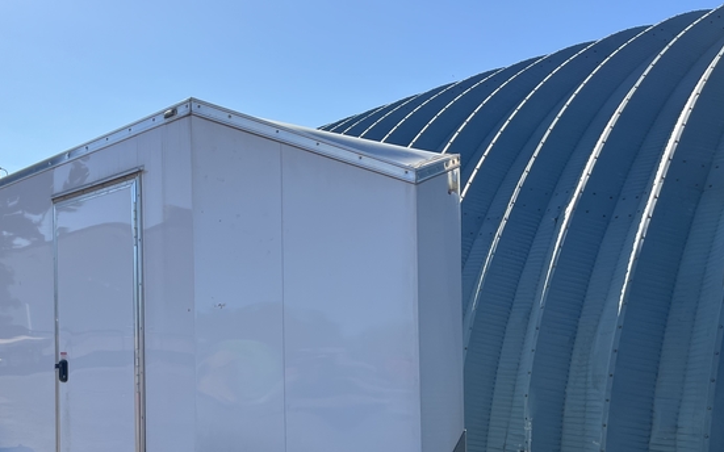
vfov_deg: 31.4
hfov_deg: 48.1
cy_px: 336
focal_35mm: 40
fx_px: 789
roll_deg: +0.6
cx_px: 218
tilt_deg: +0.0
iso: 50
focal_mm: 5.1
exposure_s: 1/3521
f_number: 1.6
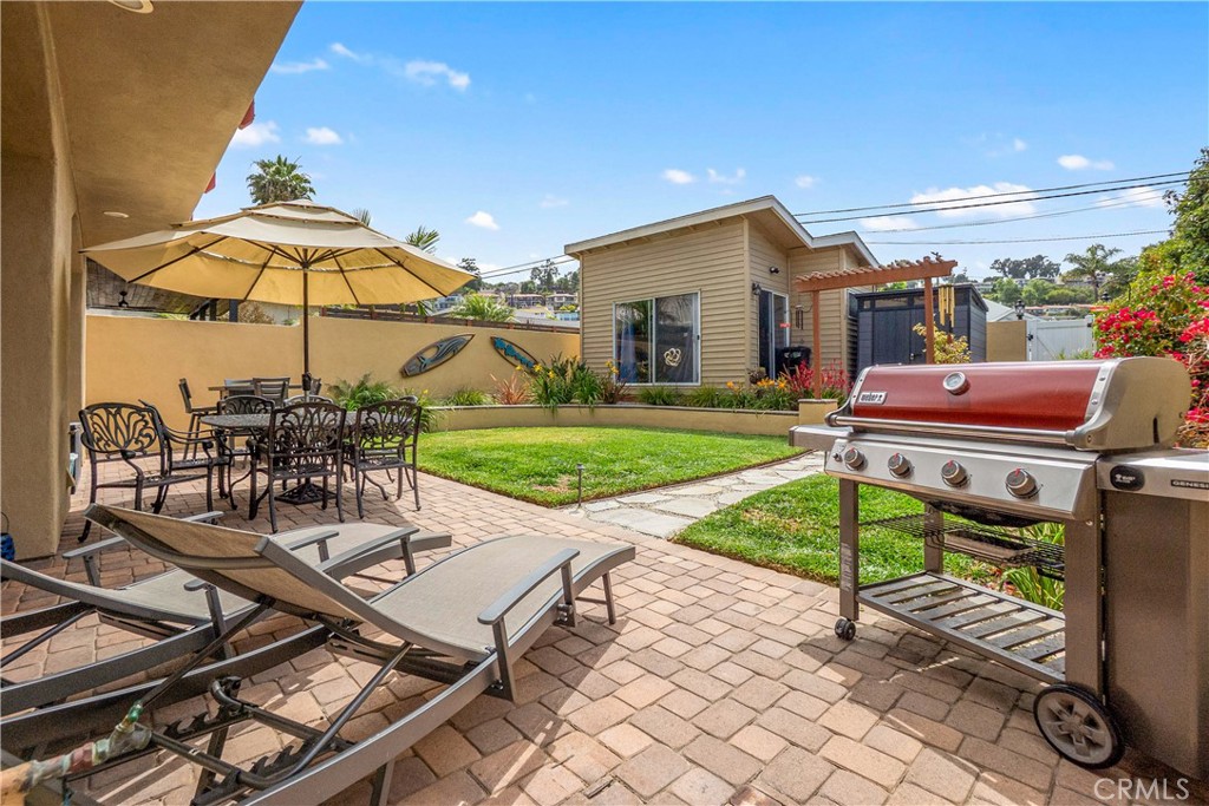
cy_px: 403
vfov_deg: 77.3
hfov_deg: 100.4
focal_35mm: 15
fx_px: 504
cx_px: 604
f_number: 8
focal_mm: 10
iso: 400
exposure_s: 1/1250
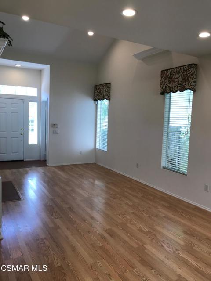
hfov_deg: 49.7
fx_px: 228
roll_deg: -2.1
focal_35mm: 28
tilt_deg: -5.7
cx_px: 106
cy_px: 140
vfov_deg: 63.4
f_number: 1.8
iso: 20
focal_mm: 3.99
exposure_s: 1/60
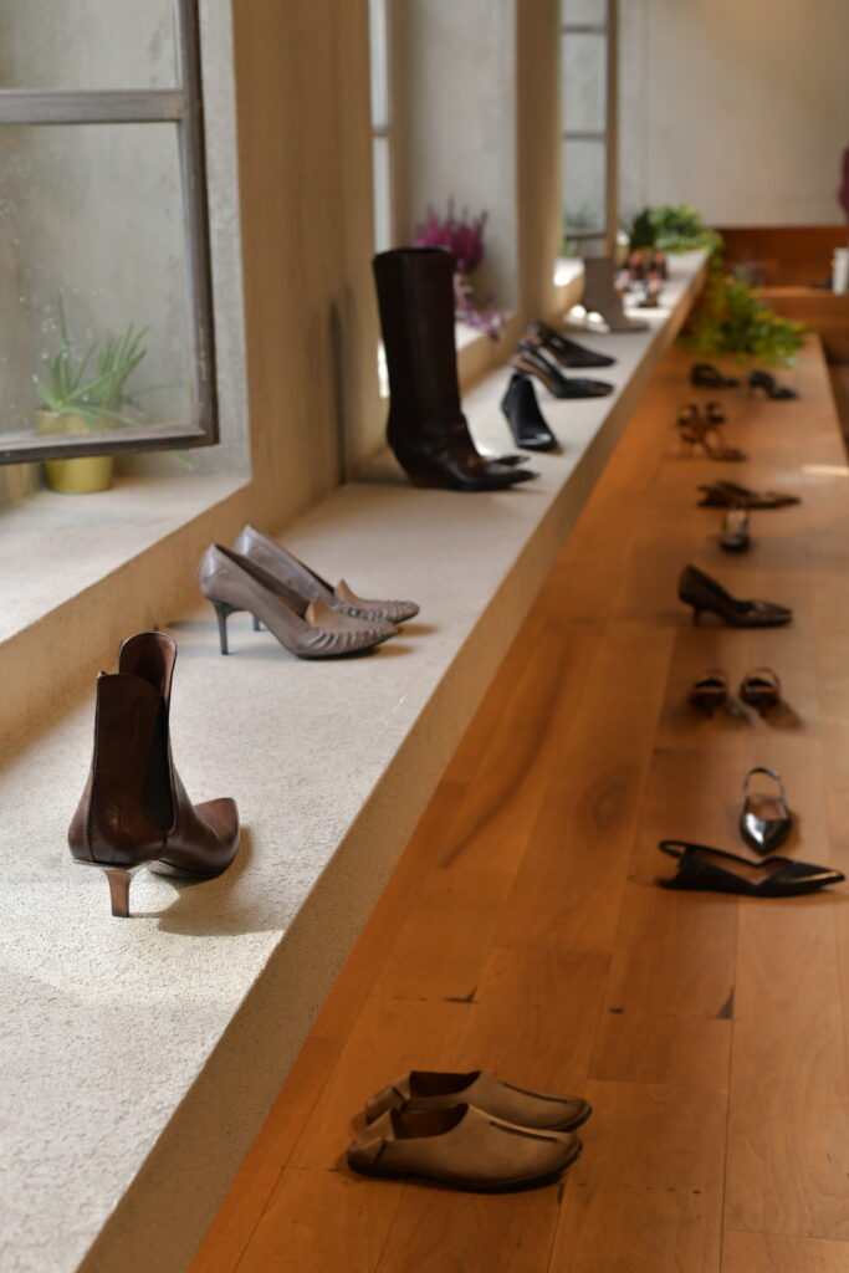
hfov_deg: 27.0
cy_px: 636
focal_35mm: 50
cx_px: 424
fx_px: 1768
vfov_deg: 39.6
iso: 800
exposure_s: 1/250
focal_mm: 50
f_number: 6.3
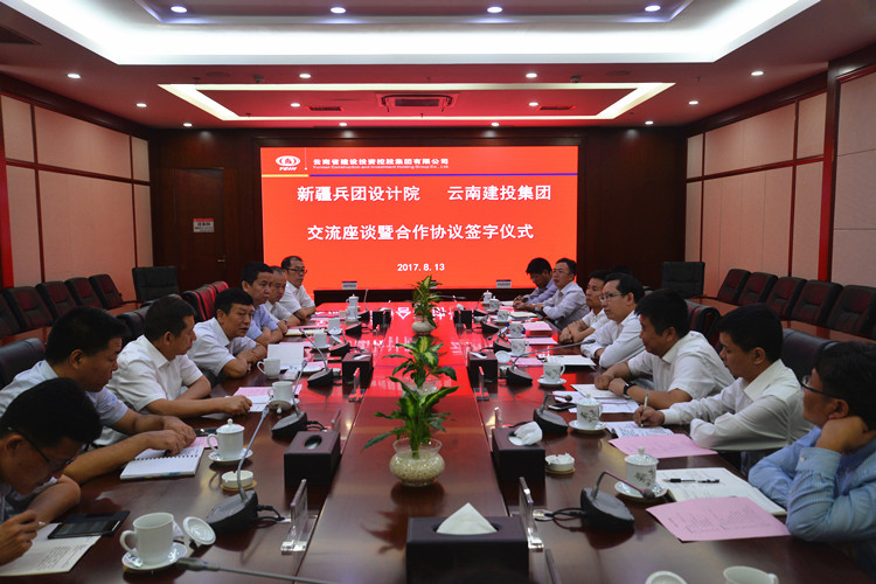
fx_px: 779
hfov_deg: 58.7
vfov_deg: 41.1
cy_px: 292
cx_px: 438
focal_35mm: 32
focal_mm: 32
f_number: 6.3
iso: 1250
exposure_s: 1/160
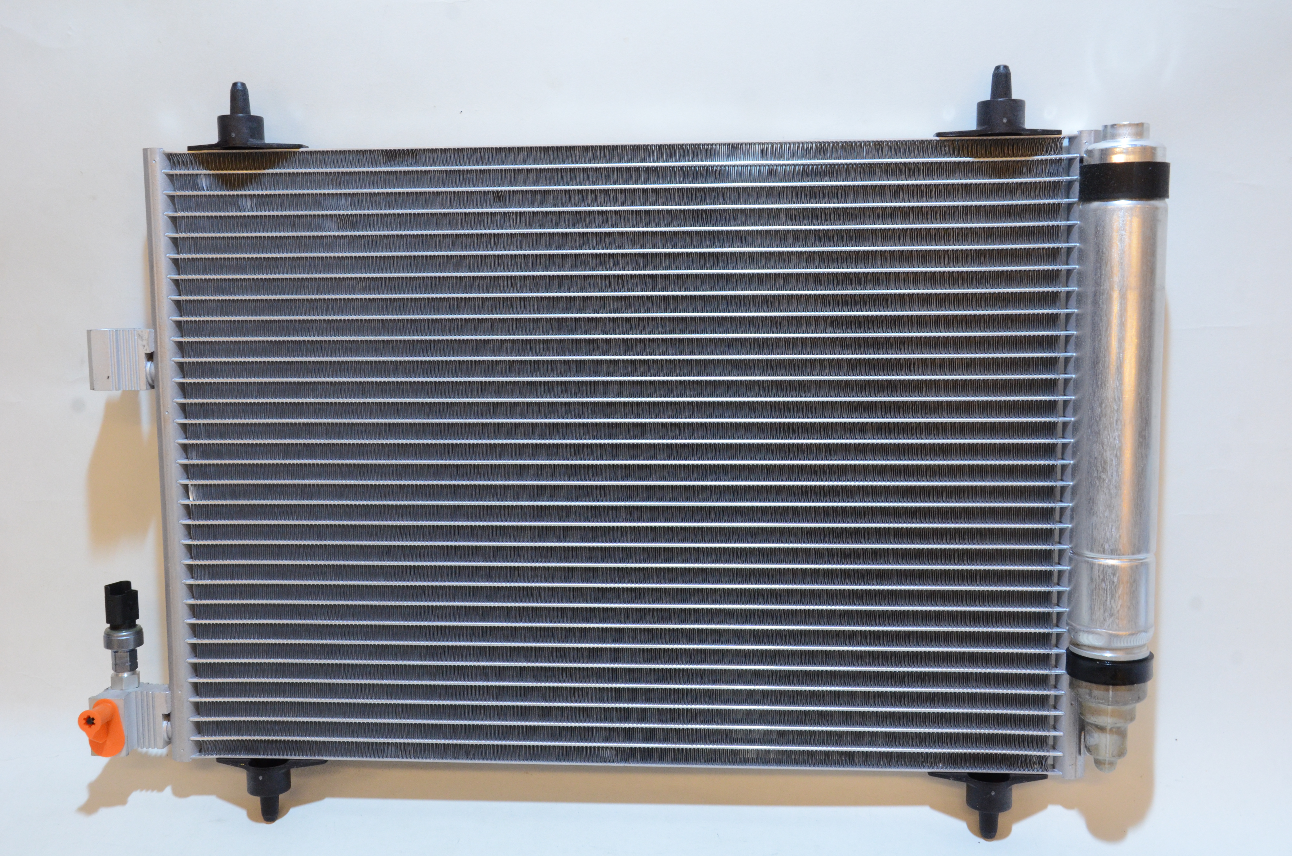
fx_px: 1343
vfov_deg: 35.3
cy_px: 428
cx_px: 646
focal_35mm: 38
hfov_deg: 51.4
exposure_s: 1/40
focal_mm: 25
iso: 1250
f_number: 13
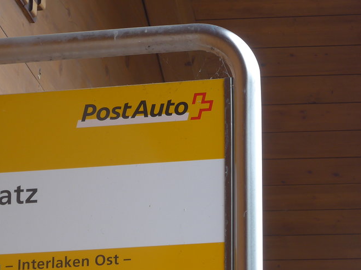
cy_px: 155
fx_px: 2232
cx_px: 127
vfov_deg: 6.9
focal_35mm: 214
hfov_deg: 9.2
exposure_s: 1/80
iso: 100
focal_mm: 22.9
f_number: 5
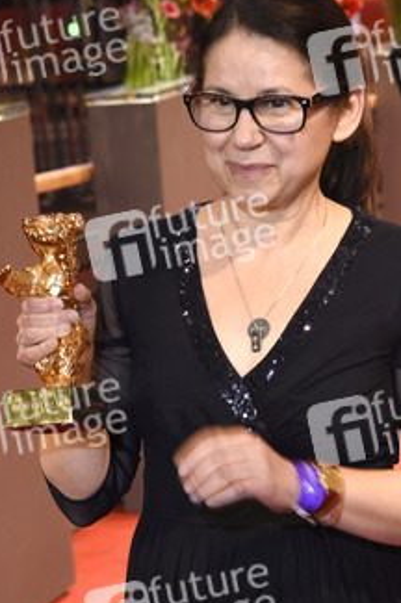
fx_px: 1701
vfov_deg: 20.1
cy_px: 330
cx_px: 234
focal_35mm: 102
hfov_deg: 13.4
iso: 1600
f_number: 5.6
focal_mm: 55
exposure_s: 1/60
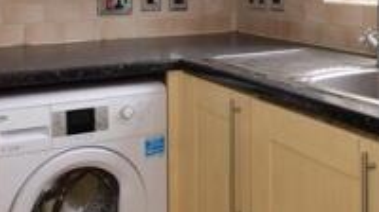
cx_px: 208
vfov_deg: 19.7
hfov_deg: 36.8
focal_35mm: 57
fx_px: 569
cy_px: -48
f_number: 10
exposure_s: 1/40
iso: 160
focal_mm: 11
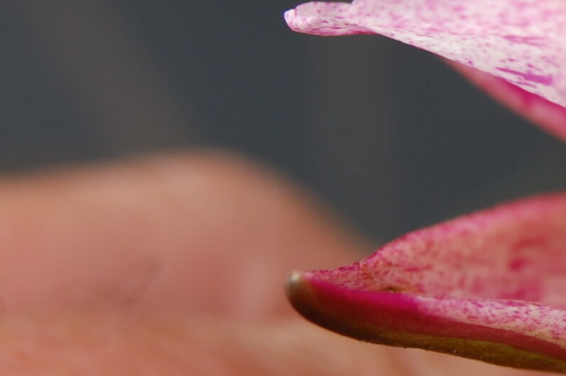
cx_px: 775
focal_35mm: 267
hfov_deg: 7.6
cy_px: 71
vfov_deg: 5.1
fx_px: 4189
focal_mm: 55
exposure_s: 1/320
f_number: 9
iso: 200
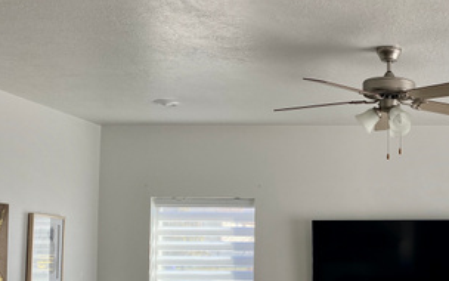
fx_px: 710
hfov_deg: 33.0
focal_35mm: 58
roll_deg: -0.2
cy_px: 234
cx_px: 418
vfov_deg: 22.0
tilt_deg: +0.6
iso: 32
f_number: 1.8
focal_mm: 4.25
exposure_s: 1/271
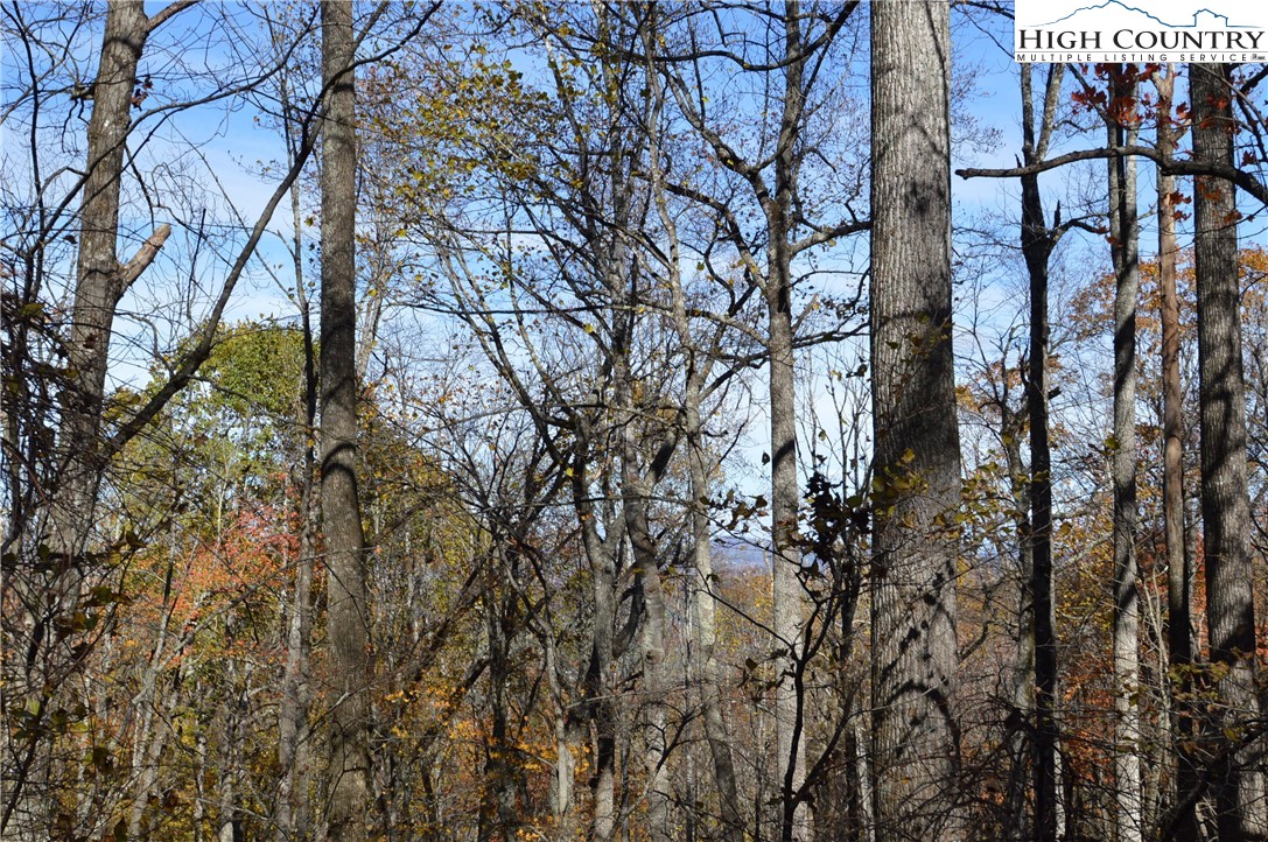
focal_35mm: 48
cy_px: 421
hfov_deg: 41.2
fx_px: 1689
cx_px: 634
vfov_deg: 28.0
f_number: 8
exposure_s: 1/250
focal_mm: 32
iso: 100
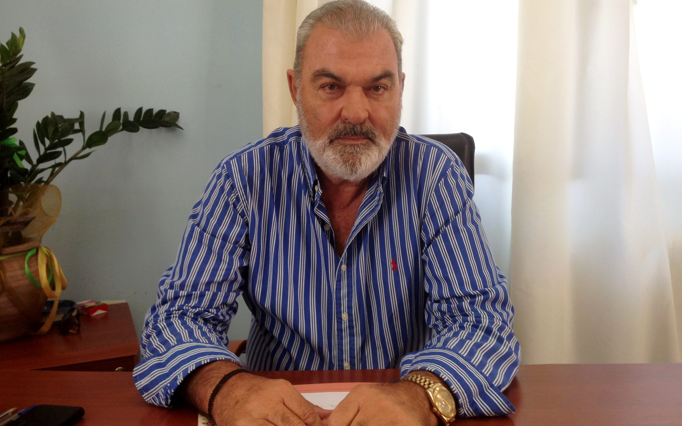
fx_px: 669
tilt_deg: -6.0
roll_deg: +1.4
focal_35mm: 36
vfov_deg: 35.3
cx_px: 347
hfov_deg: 54.0
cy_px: 212
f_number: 2.4
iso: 50
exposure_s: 1/60
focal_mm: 4.12
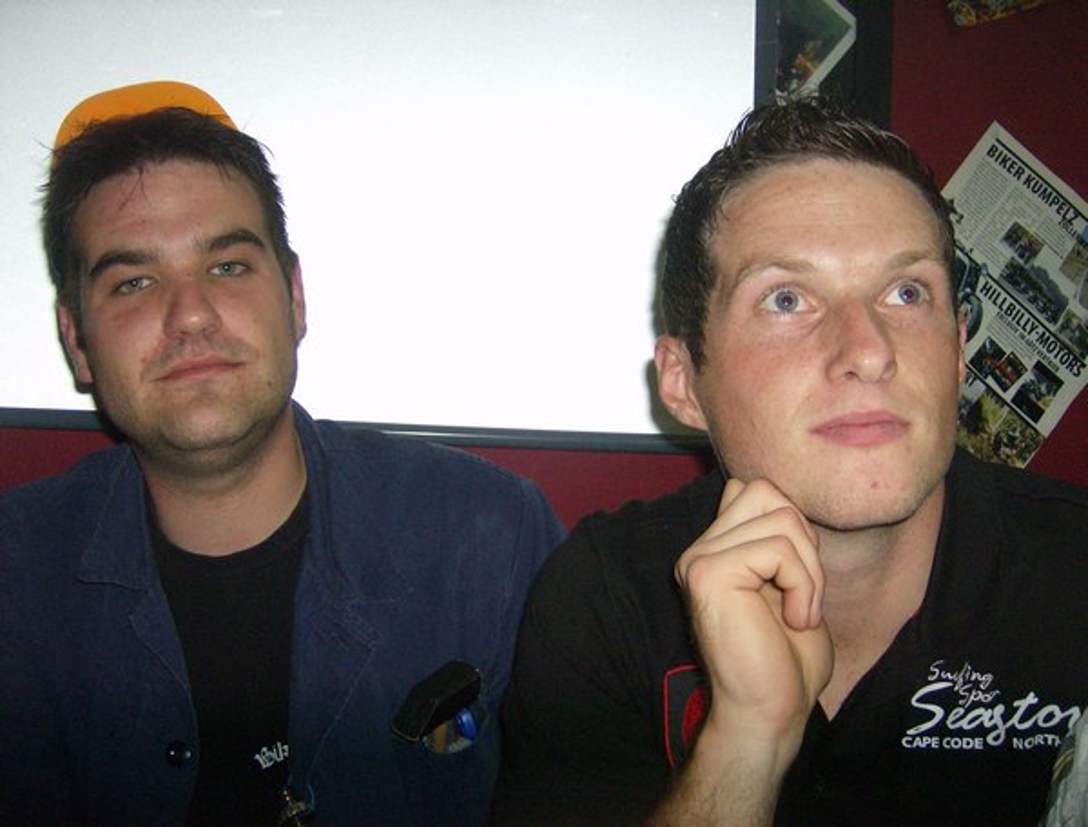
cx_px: 544
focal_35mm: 36
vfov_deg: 40.0
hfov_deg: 51.1
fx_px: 1137
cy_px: 414
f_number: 2.8
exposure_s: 1/60
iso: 200
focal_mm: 6
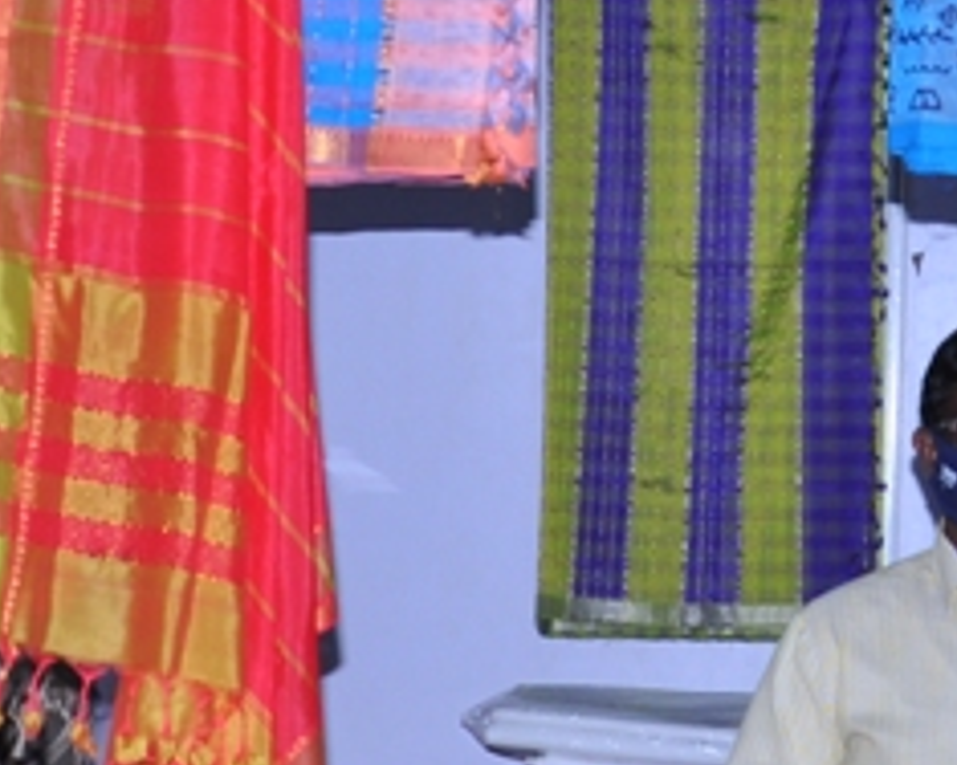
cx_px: 774
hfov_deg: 18.9
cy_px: 328
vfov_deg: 15.3
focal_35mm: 101
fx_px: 2849
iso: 320
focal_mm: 21
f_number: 7.1
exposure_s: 1/125
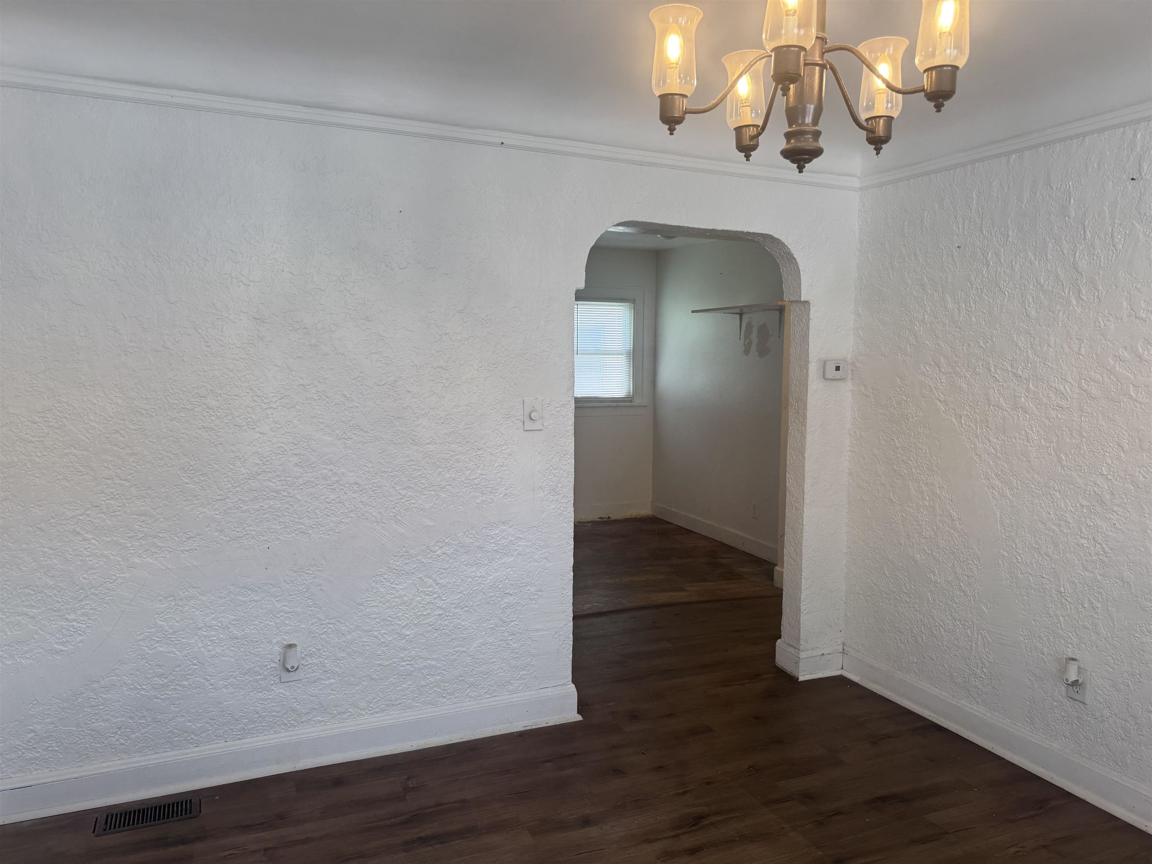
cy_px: 432
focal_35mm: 24
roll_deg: -0.5
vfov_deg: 56.8
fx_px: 799
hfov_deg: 71.6
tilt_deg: -5.1
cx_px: 576
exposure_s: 1/120
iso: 64
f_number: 1.78
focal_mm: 6.76
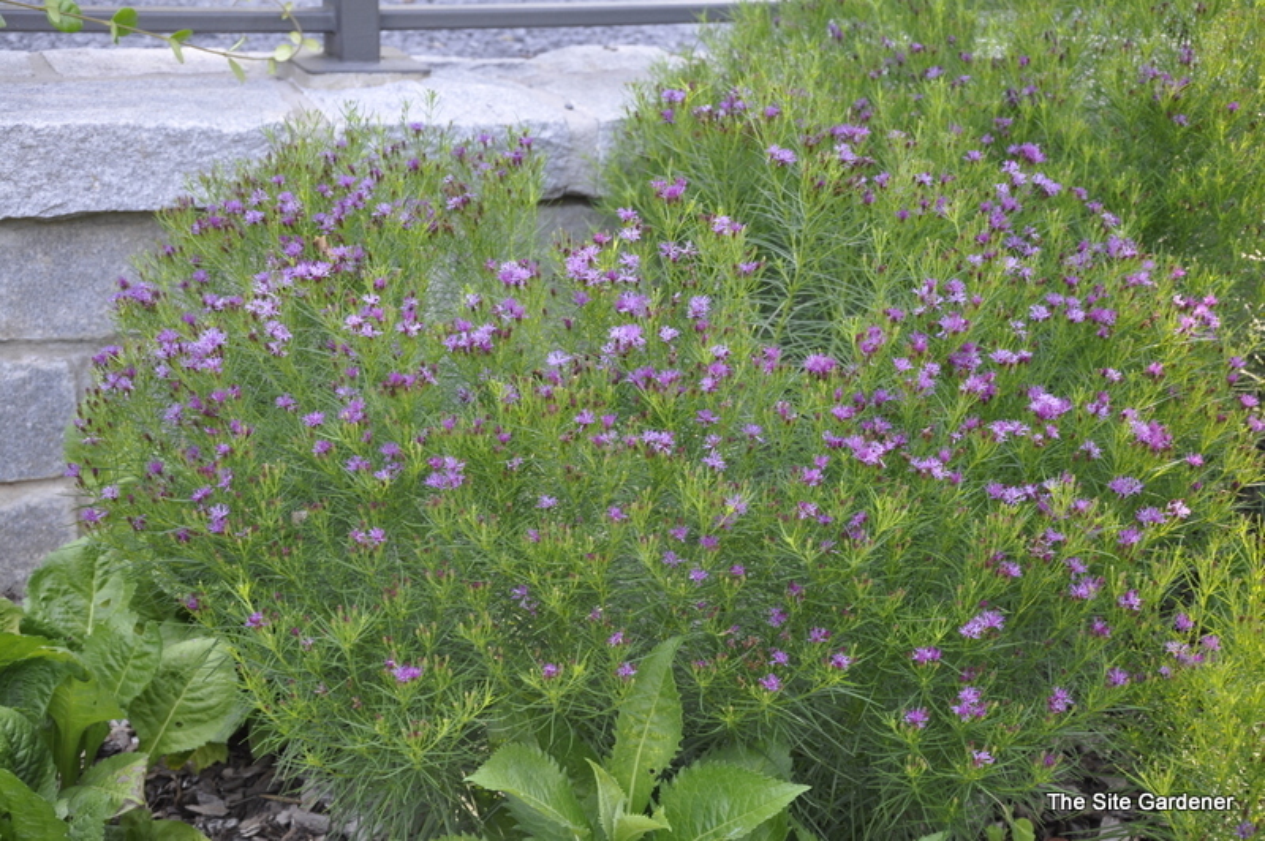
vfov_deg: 18.9
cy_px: 420
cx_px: 632
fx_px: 2528
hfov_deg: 28.1
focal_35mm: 72
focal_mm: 48
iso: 200
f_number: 6.7
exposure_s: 1/45
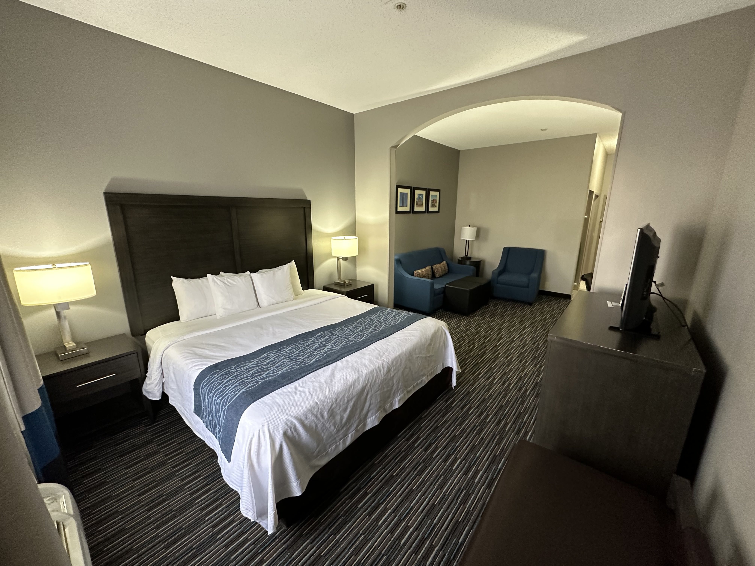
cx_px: 378
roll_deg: -0.2
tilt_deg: -14.0
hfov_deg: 102.1
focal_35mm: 14
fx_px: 305
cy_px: 283
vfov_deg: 85.7
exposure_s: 1/60
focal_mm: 2.22
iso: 400
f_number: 2.2
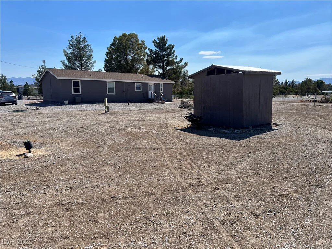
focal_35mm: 26
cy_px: 124
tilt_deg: -6.2
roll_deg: -0.2
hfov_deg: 67.3
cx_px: 166
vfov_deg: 53.1
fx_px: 249
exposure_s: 1/6579
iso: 50
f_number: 1.5
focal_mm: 5.7
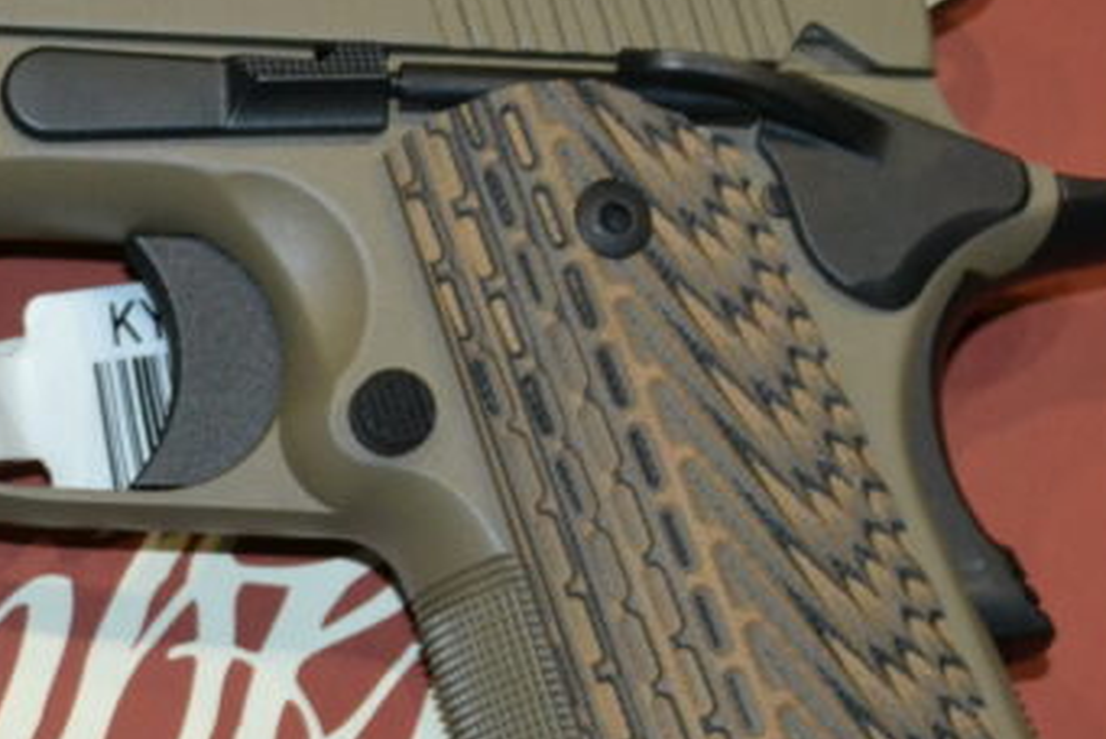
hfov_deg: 11.3
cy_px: 459
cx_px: -91
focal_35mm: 180
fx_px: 5535
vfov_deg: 7.6
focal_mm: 40
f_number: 5.3
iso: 1400
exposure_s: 1/60
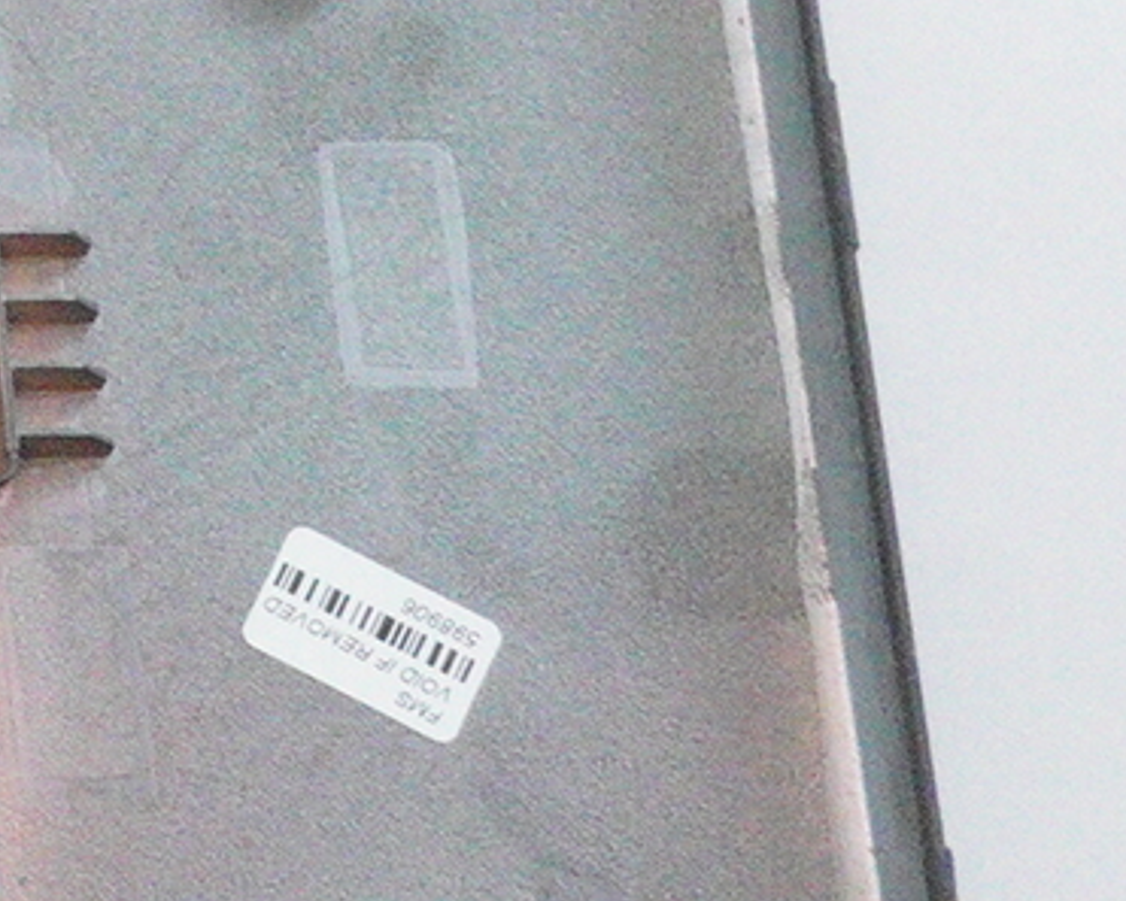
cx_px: -2364
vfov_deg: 6.5
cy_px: -64
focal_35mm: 237
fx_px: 7906
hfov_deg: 7.2
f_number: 5.6
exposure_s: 1/320
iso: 6400
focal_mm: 25
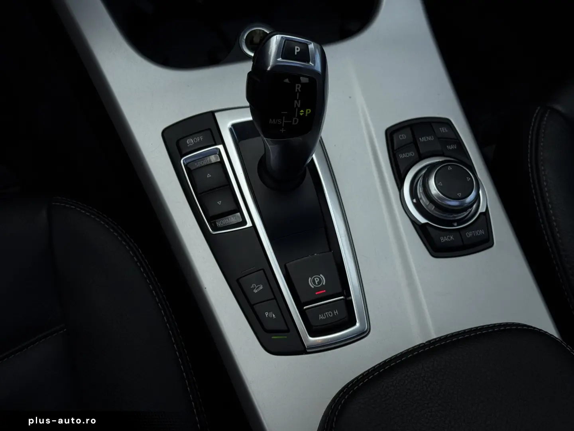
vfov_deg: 30.3
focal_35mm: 48
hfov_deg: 39.7
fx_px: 796
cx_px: 287
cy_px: 216
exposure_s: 1/4587
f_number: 1.78
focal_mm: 6.76
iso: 64
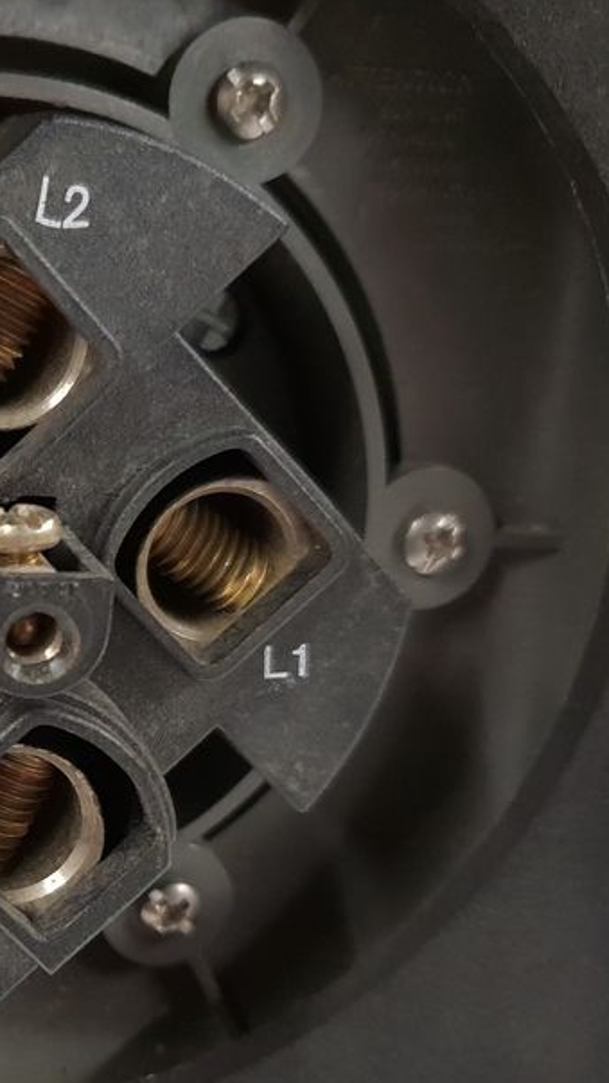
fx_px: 1350
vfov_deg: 43.5
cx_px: -84
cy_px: 656
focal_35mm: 47
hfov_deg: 23.6
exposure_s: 1/33
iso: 320
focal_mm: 4.3
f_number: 1.5
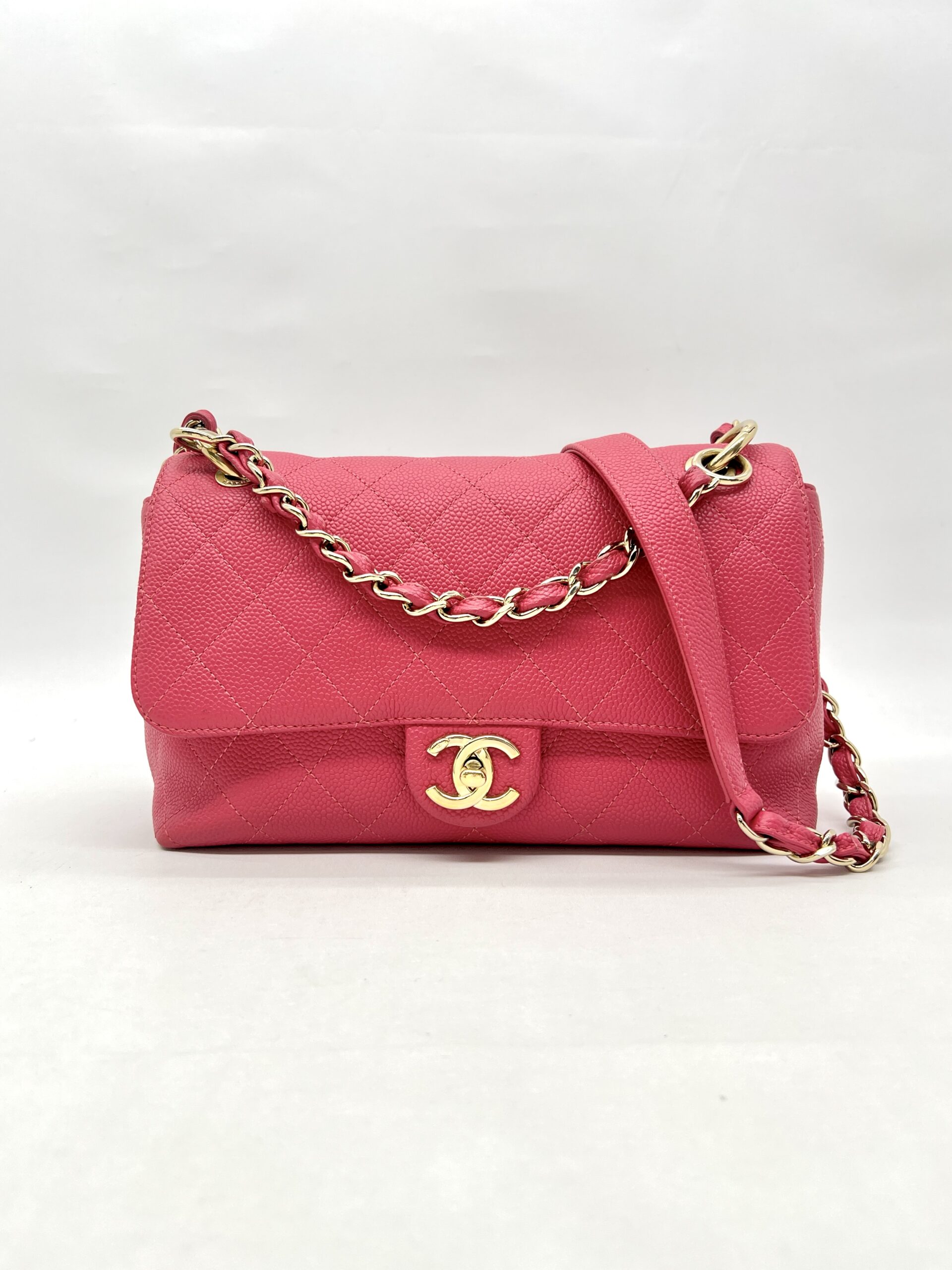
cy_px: 635
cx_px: 476
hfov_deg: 53.1
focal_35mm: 26
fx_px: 953
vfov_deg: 67.3
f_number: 1.5
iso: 32
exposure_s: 1/130
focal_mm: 5.7
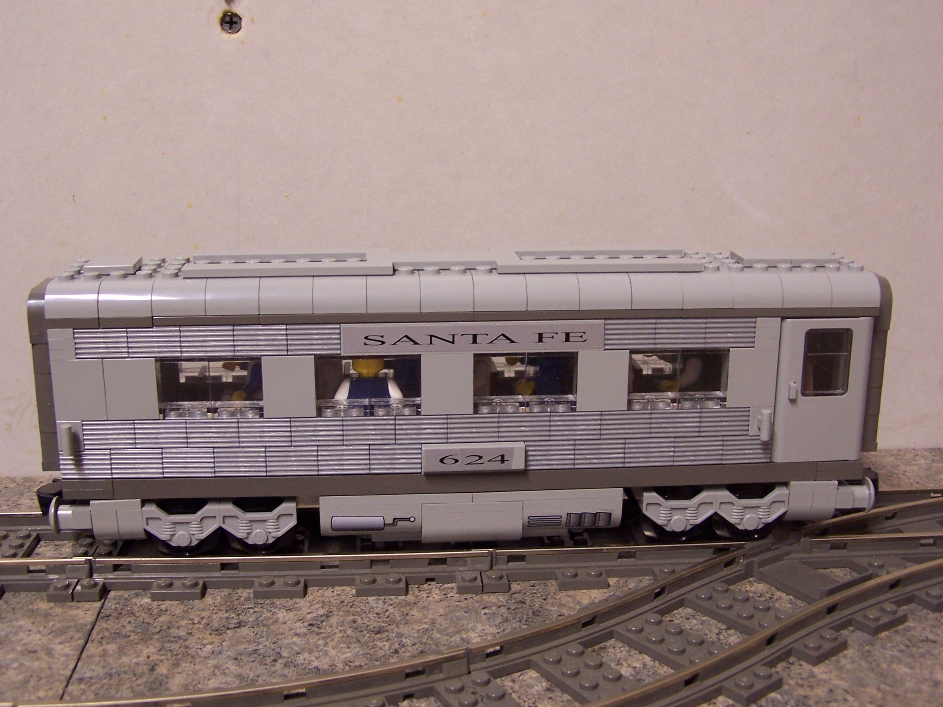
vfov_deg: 33.6
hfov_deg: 43.9
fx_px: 1171
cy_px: 354
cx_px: 472
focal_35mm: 43
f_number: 2.8
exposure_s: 1/8
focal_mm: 7.1
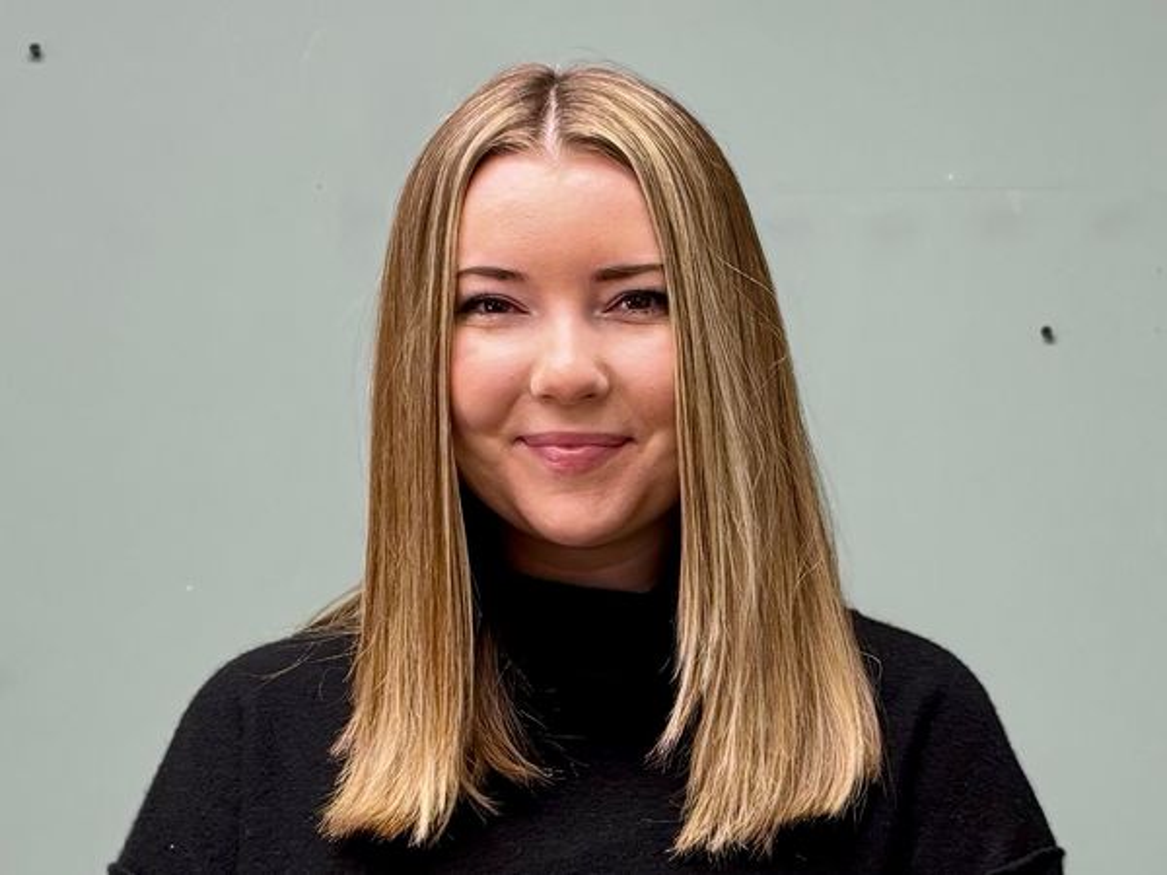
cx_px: 584
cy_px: 438
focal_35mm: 26
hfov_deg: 67.3
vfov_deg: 53.1
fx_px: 877
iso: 80
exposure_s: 1/60
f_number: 1.6
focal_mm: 5.96
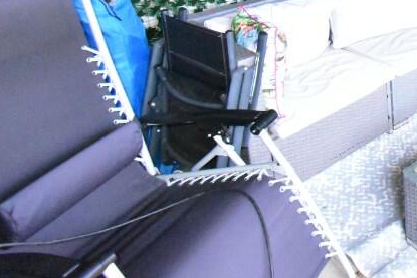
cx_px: 509
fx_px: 429
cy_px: -53
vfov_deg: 30.7
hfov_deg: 37.8
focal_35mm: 37
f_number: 10
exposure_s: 1/200
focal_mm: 10
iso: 14400
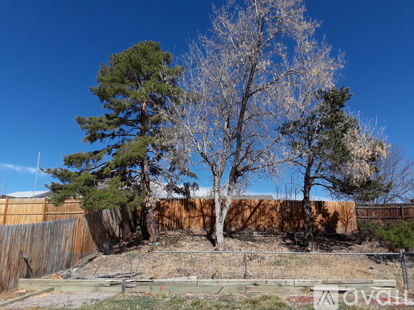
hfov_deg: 63.5
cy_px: 155
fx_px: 335
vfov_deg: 49.7
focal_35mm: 28
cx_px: 207
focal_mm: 2.9
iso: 40
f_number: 1.9
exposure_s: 1/2119
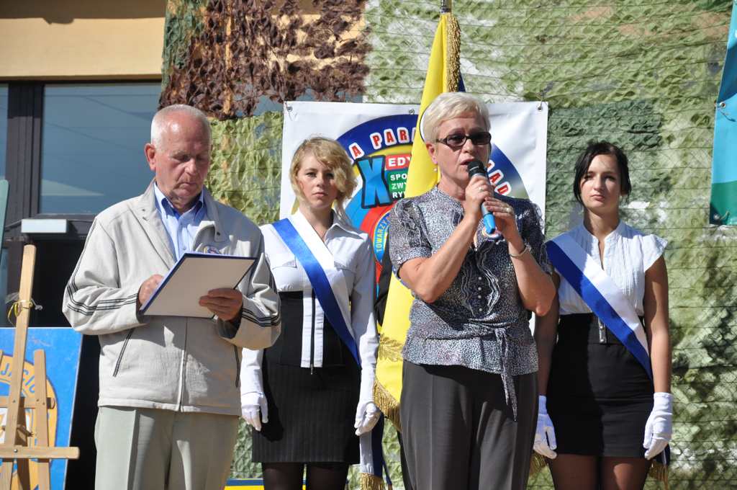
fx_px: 3220
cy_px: 245
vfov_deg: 8.7
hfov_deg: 13.1
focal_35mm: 158
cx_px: 368
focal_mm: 105
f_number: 5.6
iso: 500
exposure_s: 1/3000
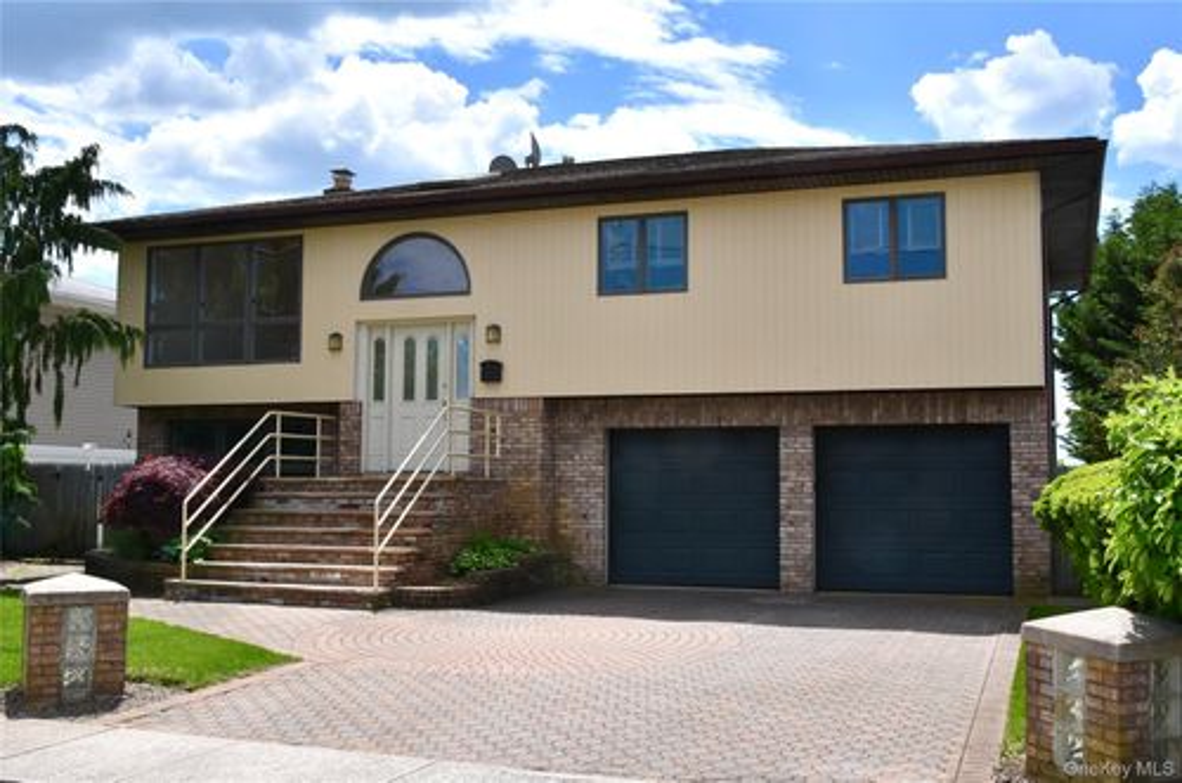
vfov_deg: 36.7
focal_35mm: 36
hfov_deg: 53.2
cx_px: 591
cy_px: 392
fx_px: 1179
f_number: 11
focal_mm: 24
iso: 200
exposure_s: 1/250
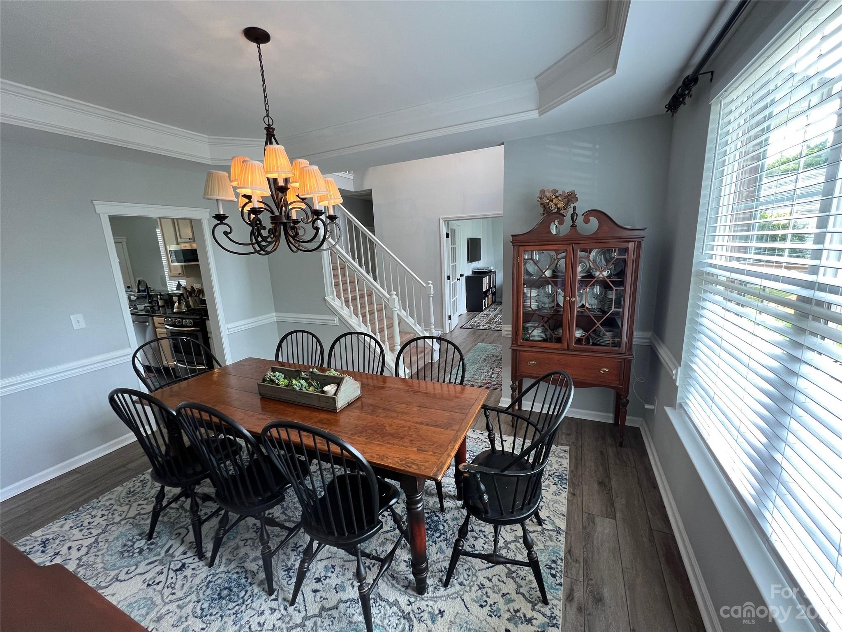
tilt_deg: -12.4
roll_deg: +3.0
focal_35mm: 13
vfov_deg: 89.9
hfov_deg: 106.2
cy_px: 316
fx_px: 316
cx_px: 421
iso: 125
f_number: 1.8
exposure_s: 1/120
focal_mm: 1.57
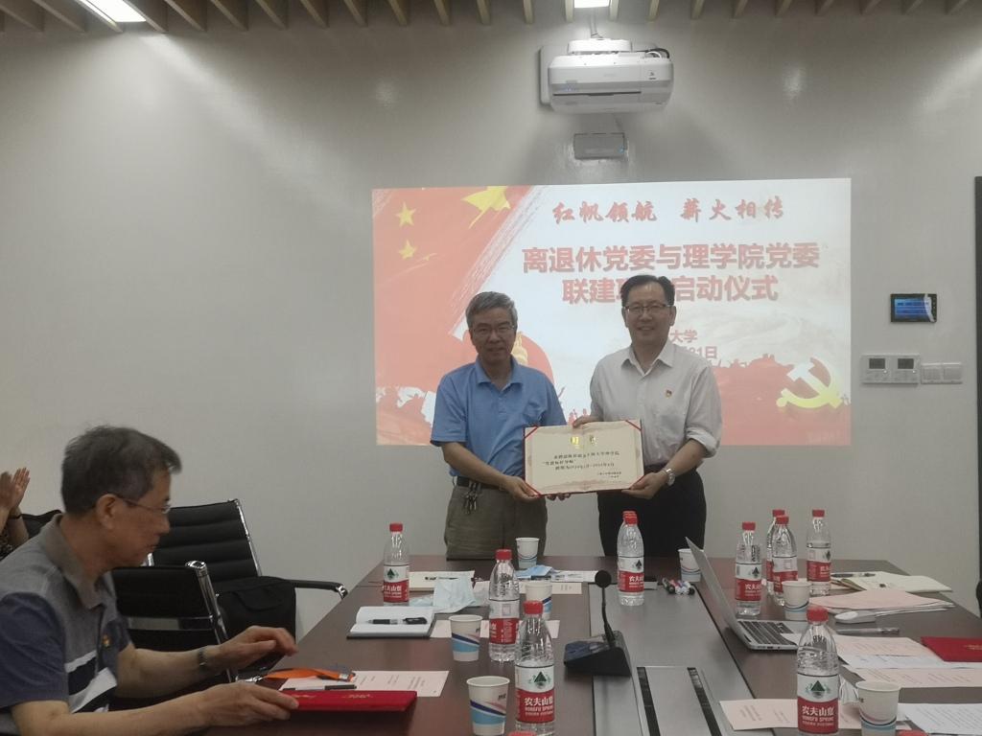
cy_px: 368
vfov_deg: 29.1
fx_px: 1418
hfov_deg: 38.2
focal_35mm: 50
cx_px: 491
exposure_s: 1/125
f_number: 1.8
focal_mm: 3.95
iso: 50
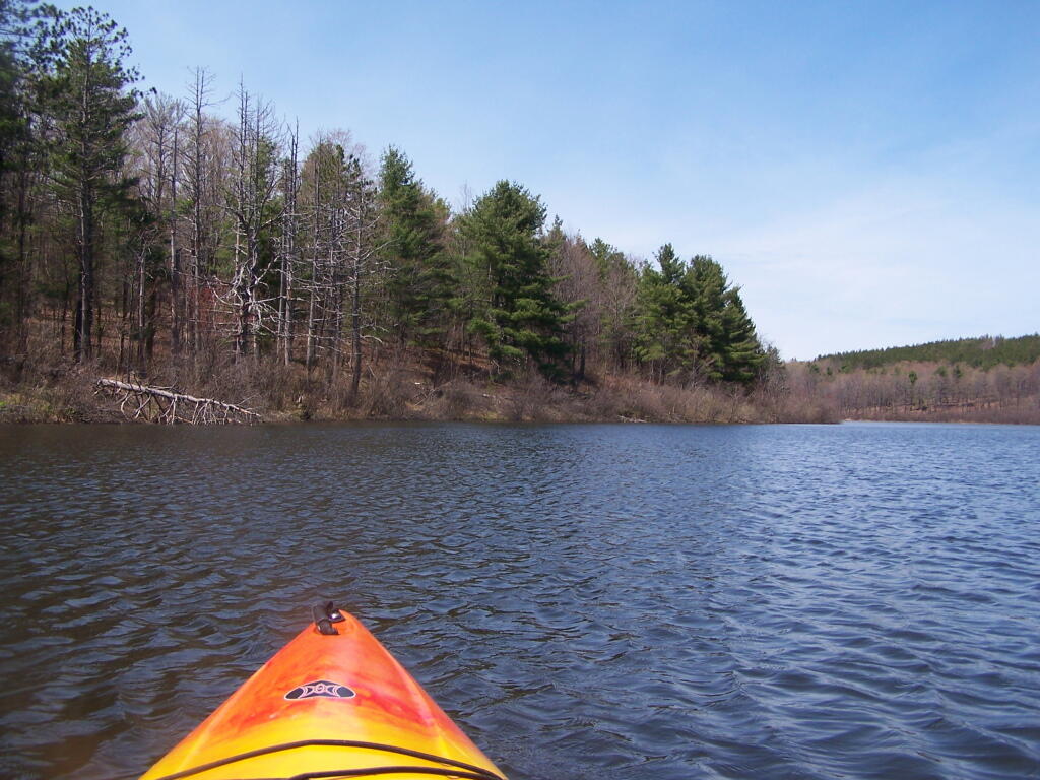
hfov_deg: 49.0
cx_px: 520
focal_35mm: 38
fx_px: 1142
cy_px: 390
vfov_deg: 37.7
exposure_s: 1/800
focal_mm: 6.3
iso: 80
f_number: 4
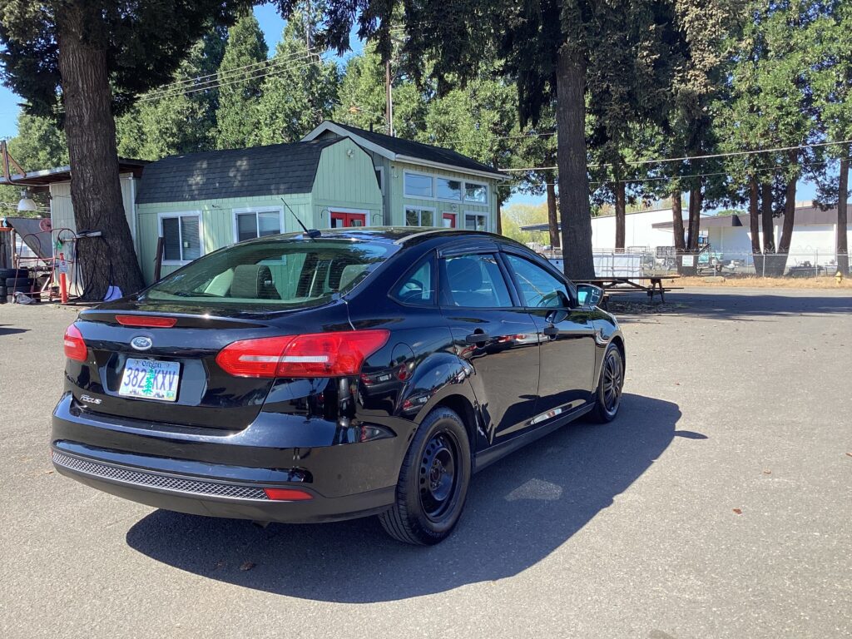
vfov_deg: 45.4
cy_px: 320
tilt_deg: -5.0
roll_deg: +0.2
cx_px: 426
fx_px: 763
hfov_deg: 58.4
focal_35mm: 31
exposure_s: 1/263
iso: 25
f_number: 2.4
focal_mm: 3.3
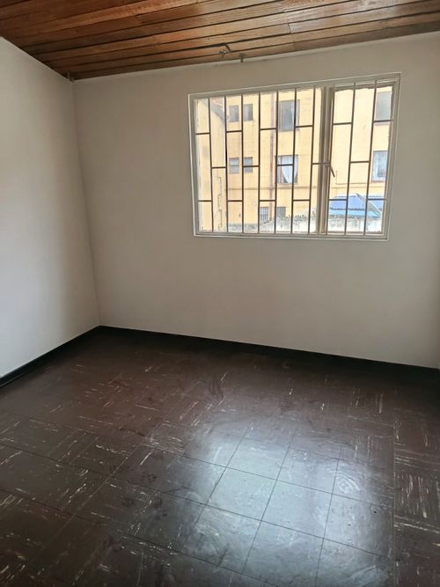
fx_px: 407
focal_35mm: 24
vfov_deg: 71.6
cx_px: 220
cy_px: 294
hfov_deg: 56.8
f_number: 1.7
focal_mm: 5.24
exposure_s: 1/120
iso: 162
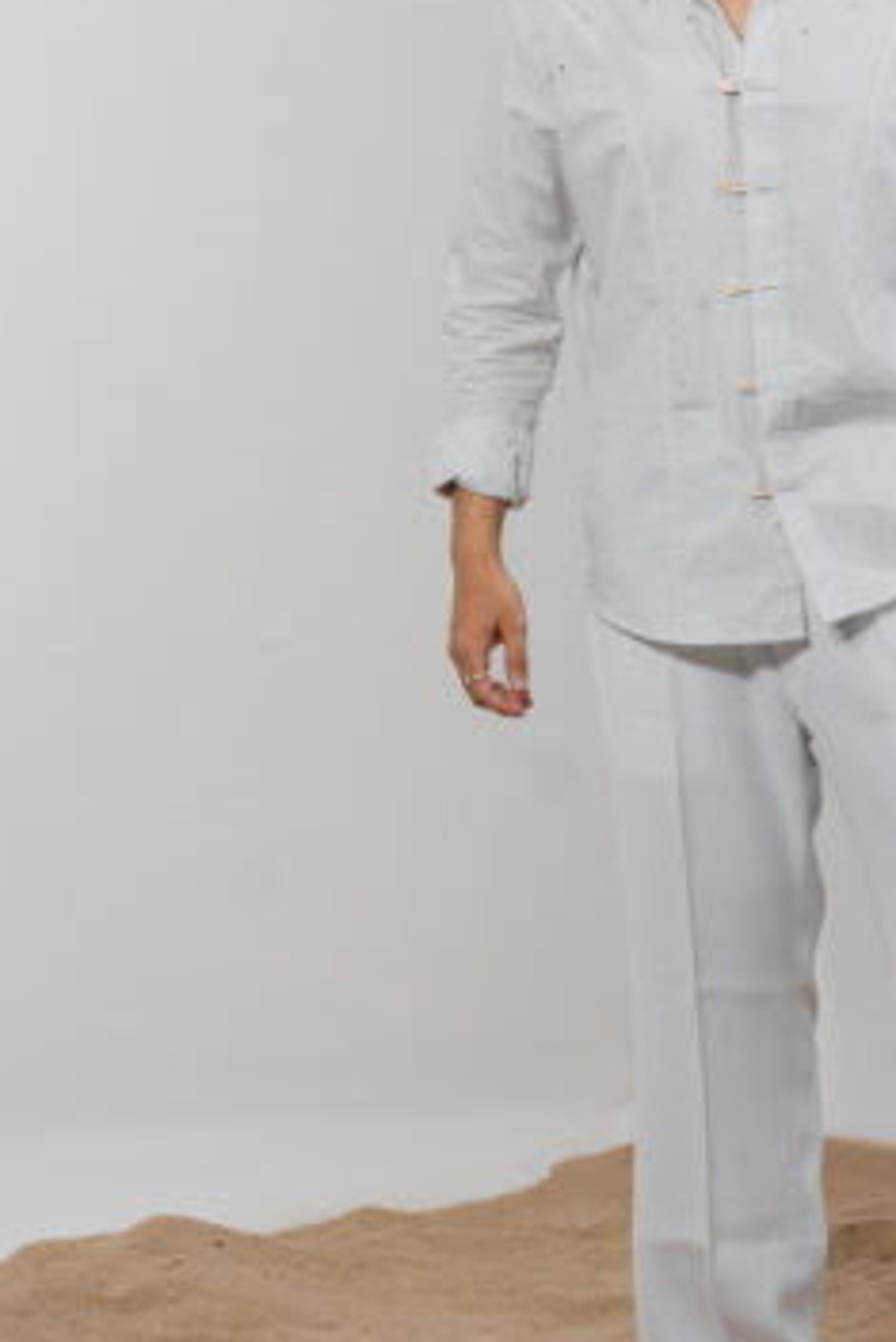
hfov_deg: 14.2
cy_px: 389
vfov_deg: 21.1
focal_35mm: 96
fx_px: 3580
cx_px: 749
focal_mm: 35
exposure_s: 1/250
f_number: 5.6
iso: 640
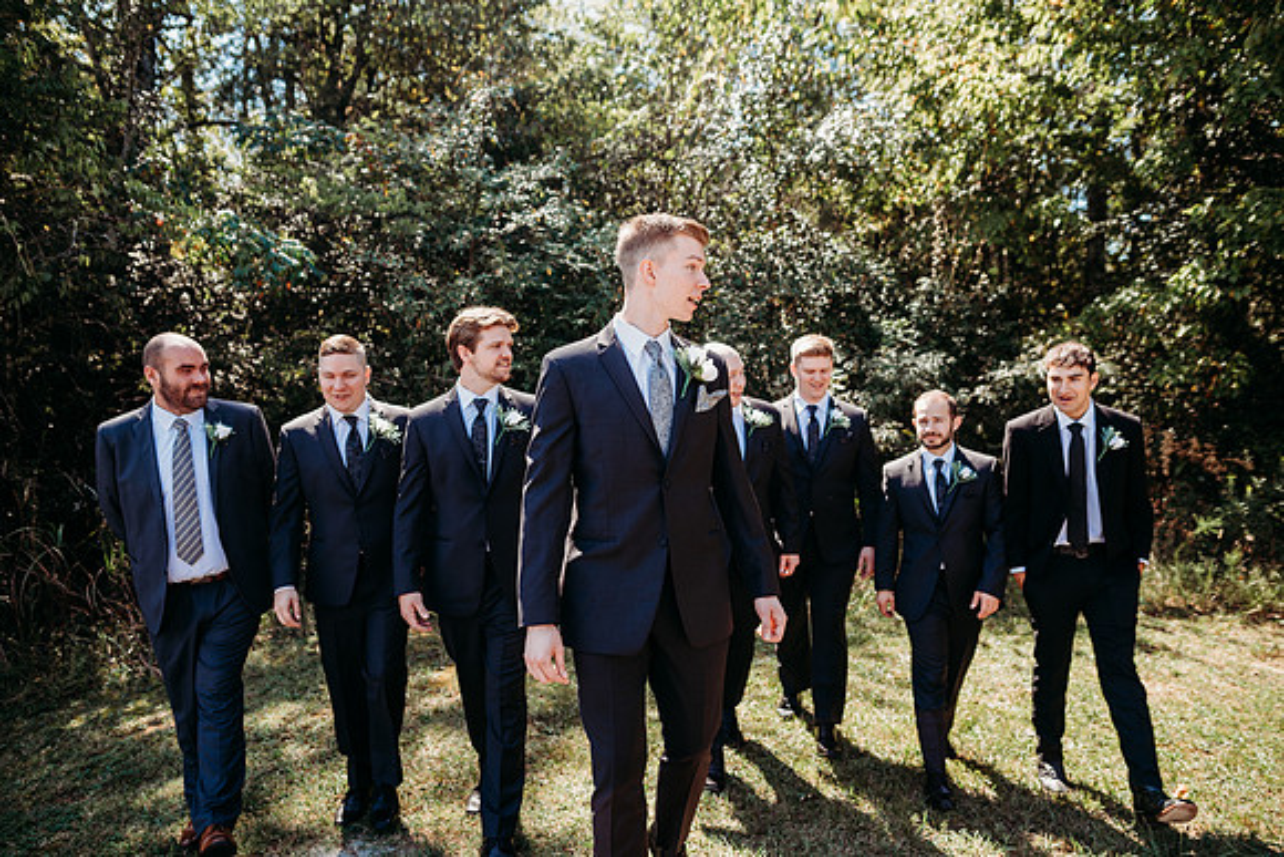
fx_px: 856
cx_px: 642
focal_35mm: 24
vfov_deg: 53.2
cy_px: 428
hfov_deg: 73.7
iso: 100
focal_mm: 24
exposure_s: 1/400
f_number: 2.8
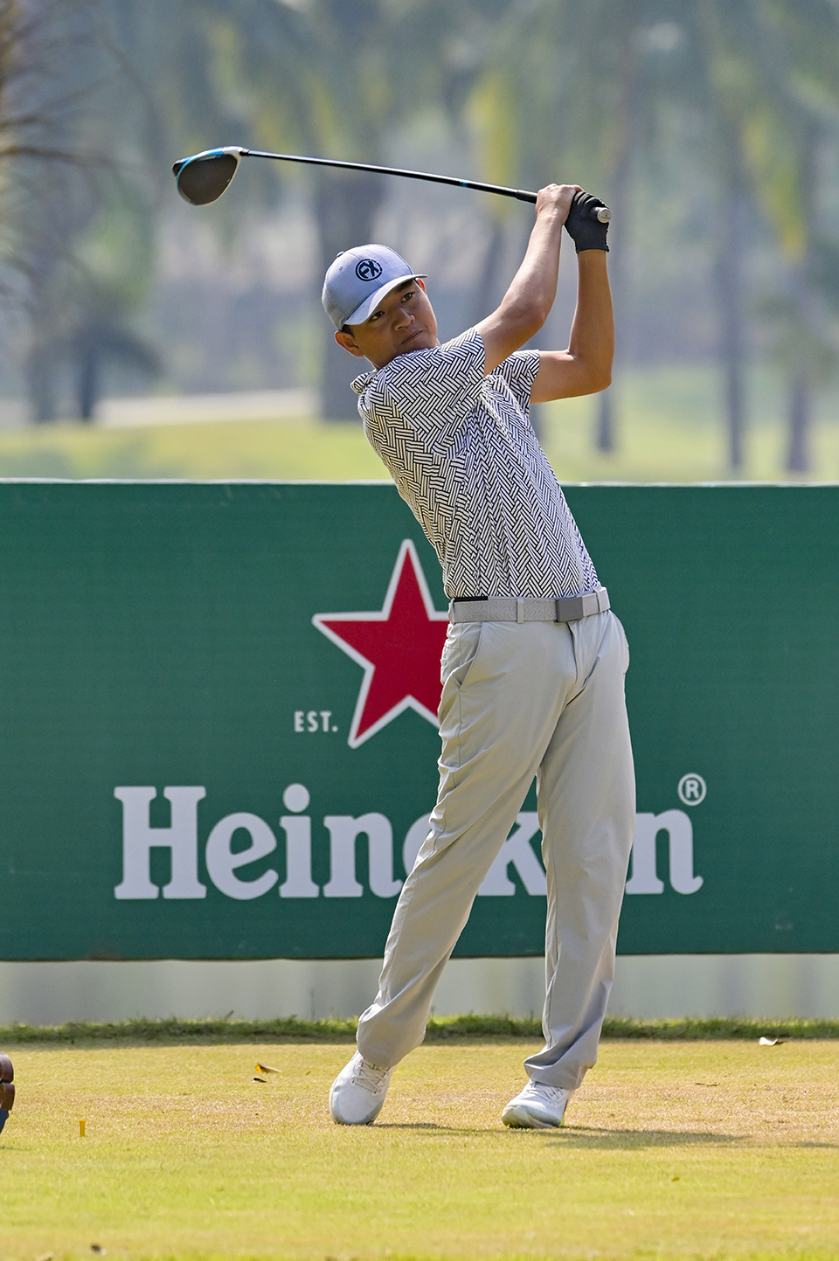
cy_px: 630
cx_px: 420
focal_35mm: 400
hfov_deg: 3.4
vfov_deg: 5.2
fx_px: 14002
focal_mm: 400
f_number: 6.3
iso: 1400
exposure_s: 1/3200
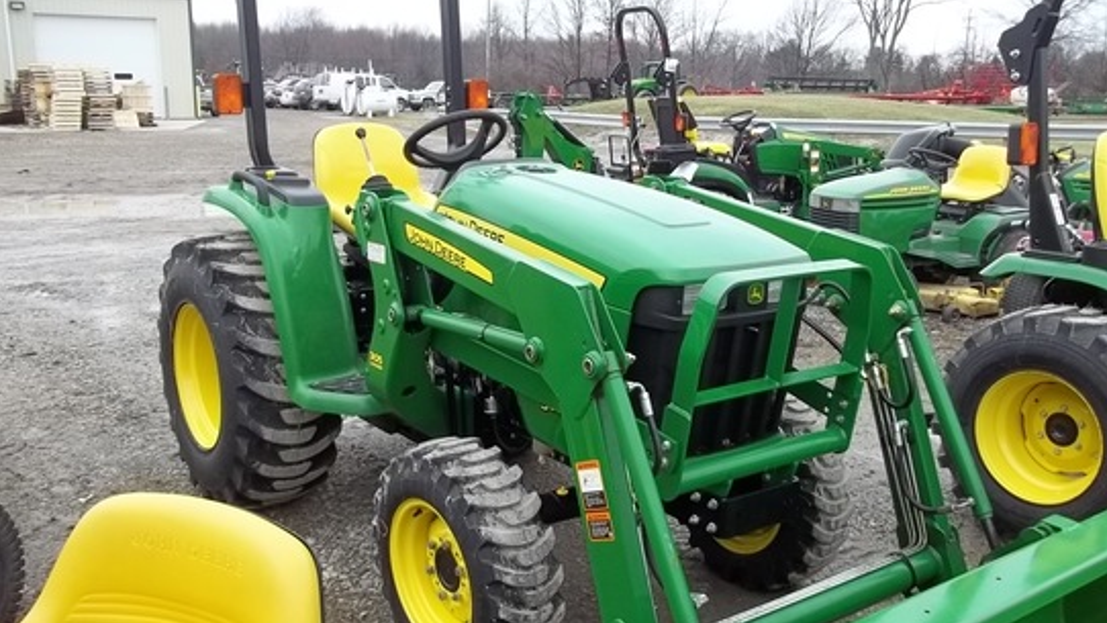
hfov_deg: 56.6
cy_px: 357
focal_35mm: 35
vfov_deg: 33.7
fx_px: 1027
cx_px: 554
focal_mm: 5.7
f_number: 2.9
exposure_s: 1/100
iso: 64
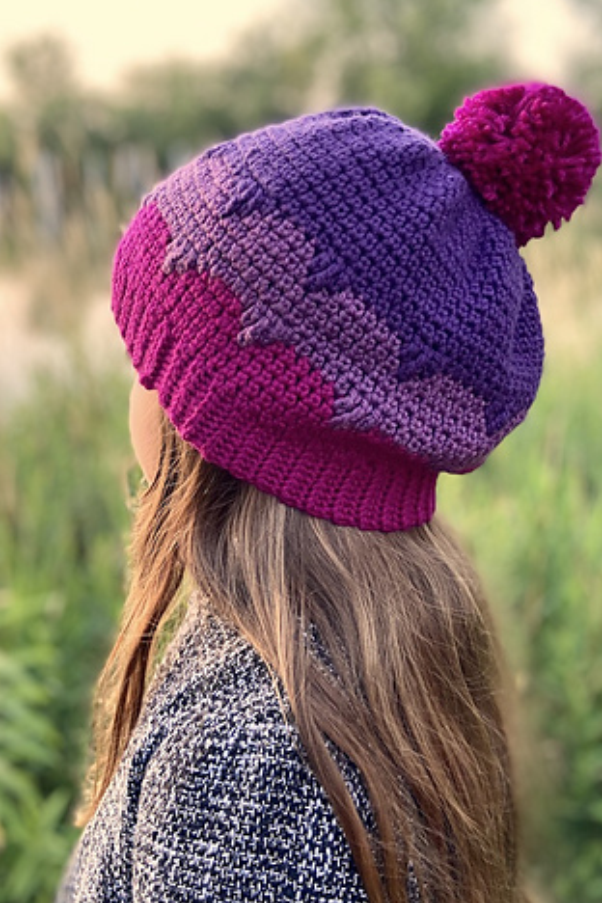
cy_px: 444
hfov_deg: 35.9
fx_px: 928
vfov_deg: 51.9
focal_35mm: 37
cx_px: 278
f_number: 1.8
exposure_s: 1/60
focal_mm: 4.25
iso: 200
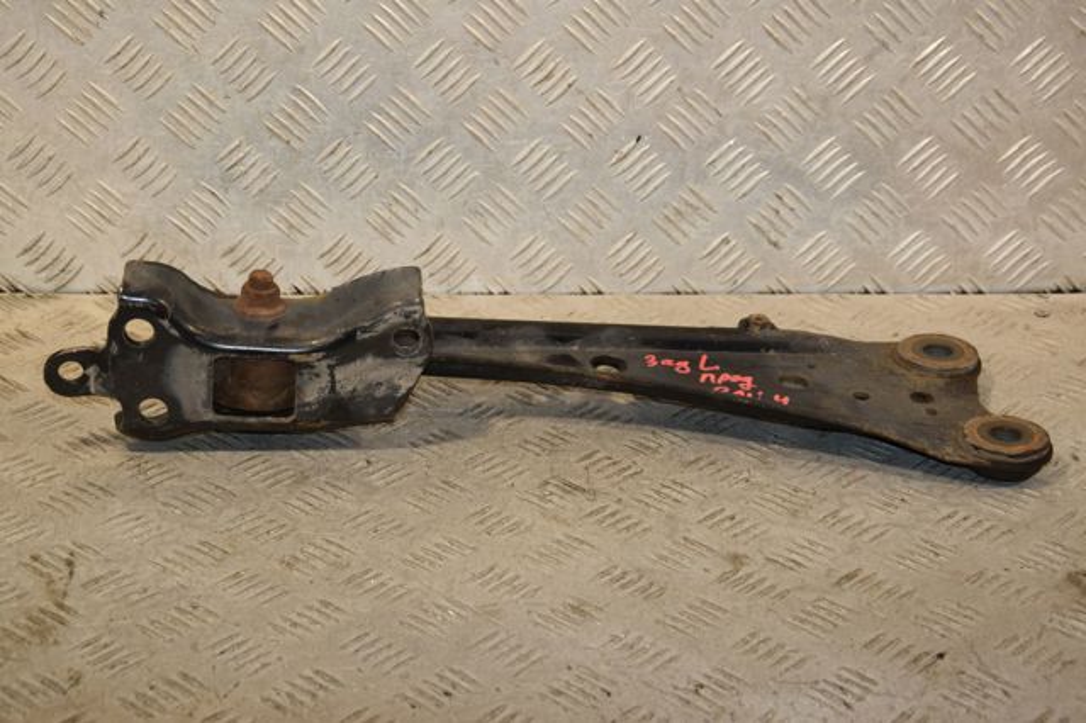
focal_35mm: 75
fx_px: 2261
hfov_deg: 27.0
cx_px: 543
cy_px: 362
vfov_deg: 18.2
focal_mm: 50
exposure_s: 1/200
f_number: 7.1
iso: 800
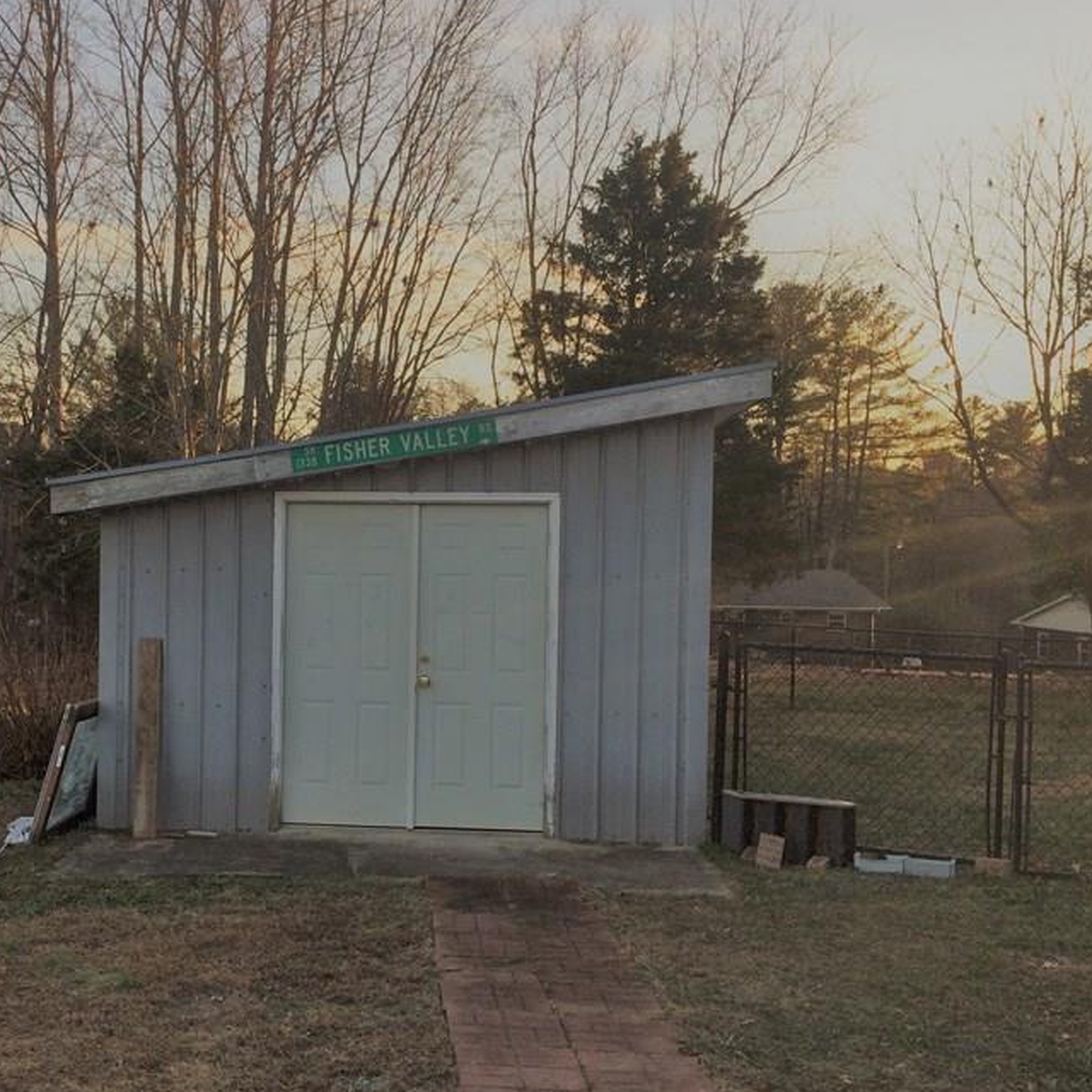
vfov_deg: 40.9
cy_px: 560
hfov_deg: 40.1
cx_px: 307
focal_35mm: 41
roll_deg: -0.3
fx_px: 1463
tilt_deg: -1.2
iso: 32
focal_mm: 4.15
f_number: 2.2
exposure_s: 1/483
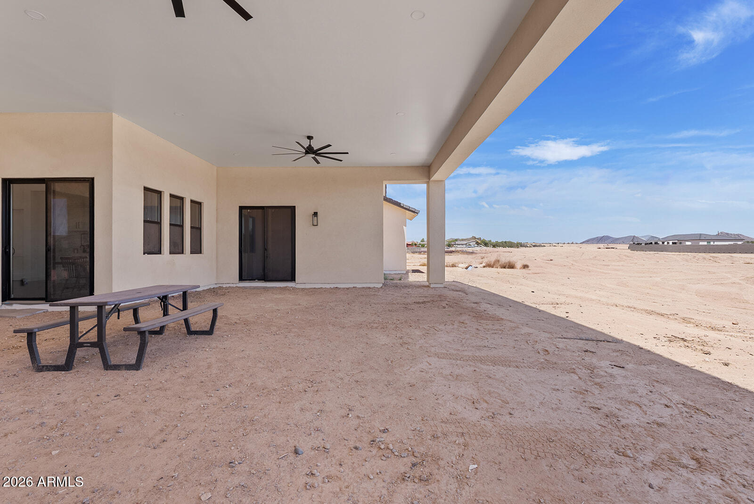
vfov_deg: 73.8
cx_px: 377
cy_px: 252
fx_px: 335
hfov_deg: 96.7
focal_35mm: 16
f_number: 8
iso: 100
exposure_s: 1/20
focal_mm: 16
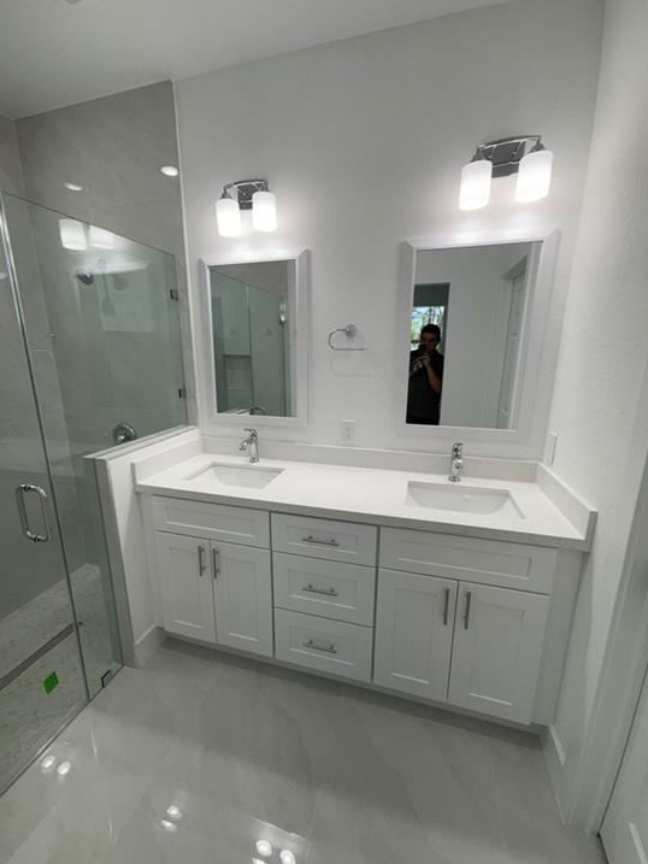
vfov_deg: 98.2
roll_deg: +0.3
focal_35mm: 15
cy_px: 437
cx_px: 307
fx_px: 374
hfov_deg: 81.7
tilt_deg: -12.6
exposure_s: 1/161
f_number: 2.2
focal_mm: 2.22
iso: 64
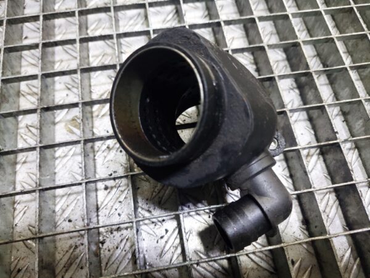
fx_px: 267
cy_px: 139
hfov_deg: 69.4
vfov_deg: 54.9
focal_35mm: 25
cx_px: 185
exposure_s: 1/50
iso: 200
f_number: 1.8
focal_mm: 5.23
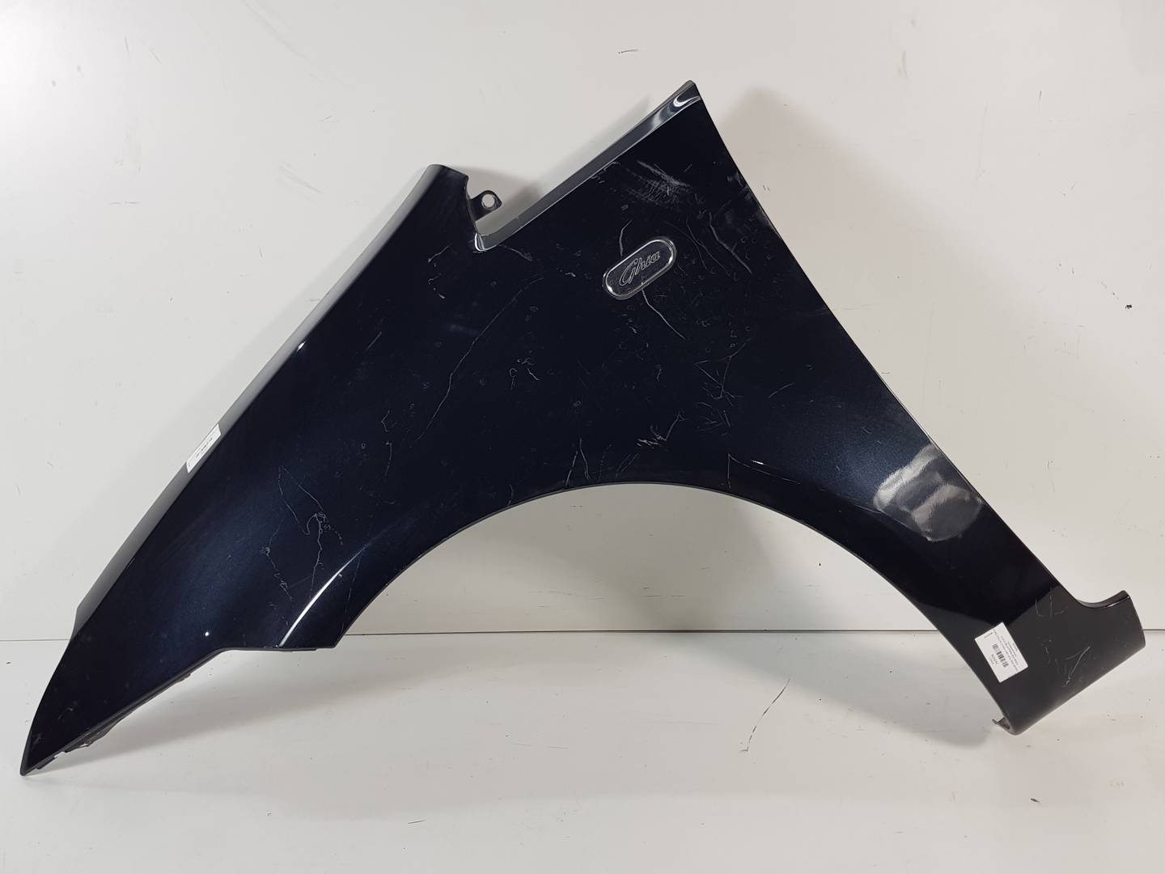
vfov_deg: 53.1
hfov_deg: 67.3
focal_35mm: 26
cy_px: 437
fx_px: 875
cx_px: 582
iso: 80
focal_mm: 4.2
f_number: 1.7
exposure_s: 1/100
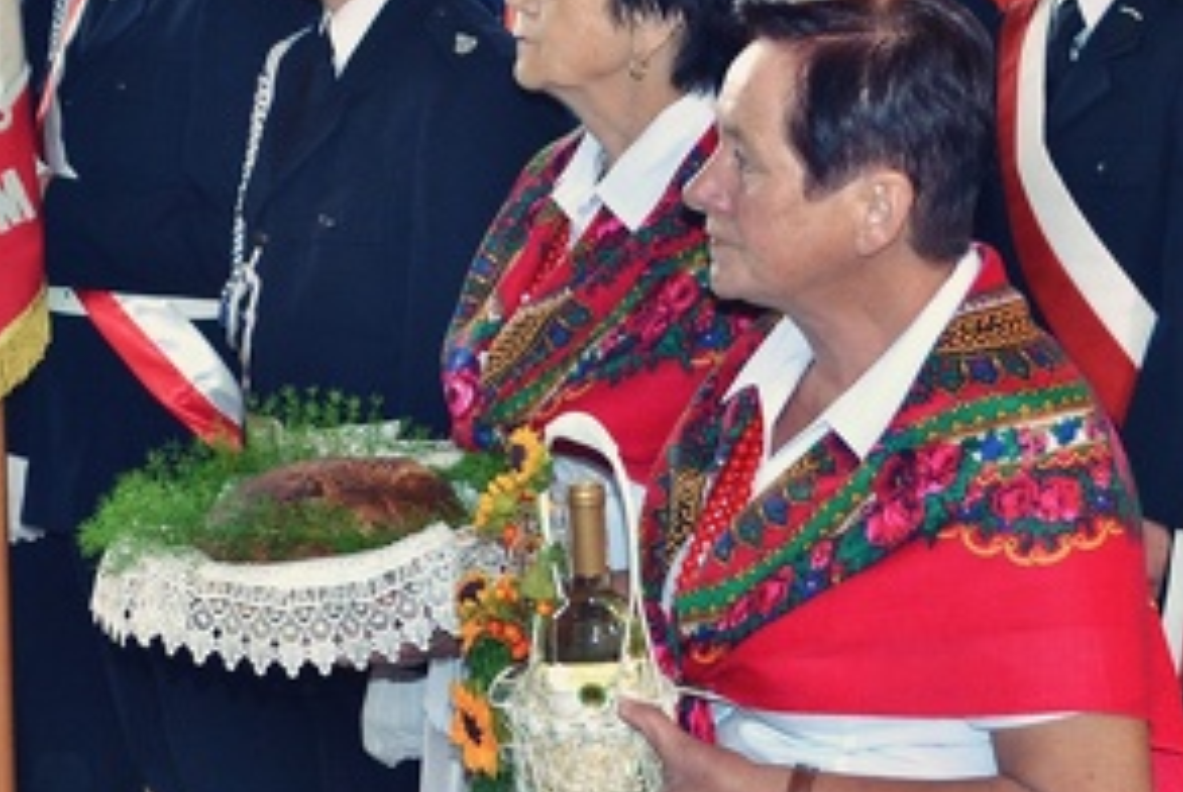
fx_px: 2664
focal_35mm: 81
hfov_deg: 25.0
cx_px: 464
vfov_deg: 16.9
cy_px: 396
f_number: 3.8
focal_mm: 20
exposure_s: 1/60
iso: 640
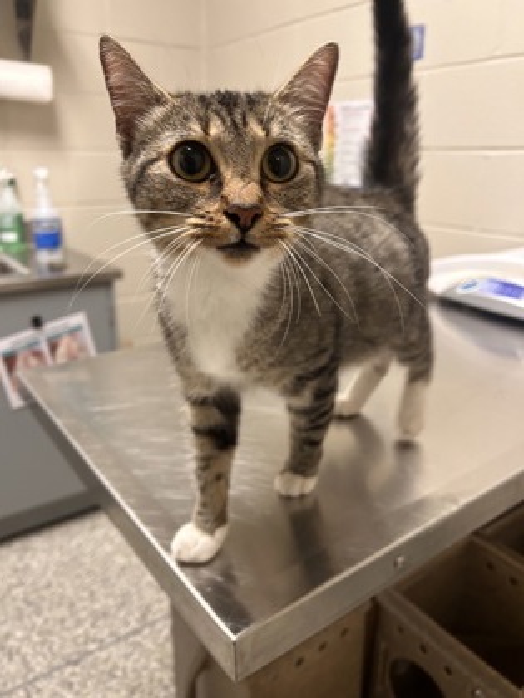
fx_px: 525
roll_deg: -3.6
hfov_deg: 53.1
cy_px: 349
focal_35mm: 26
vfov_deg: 67.3
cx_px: 262
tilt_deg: -17.4
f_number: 1.5
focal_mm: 5.7
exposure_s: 1/60
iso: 125
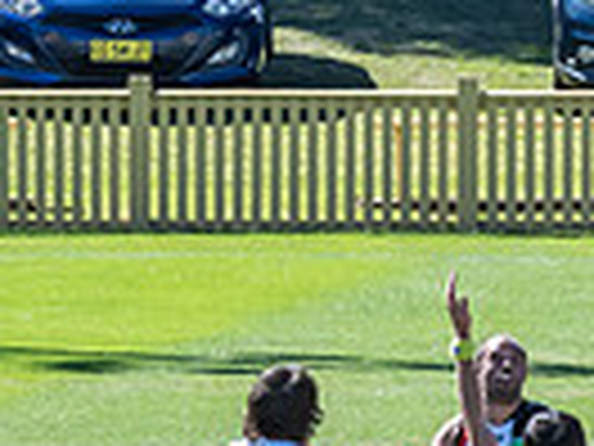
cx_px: 1010
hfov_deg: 1.3
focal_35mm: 1576
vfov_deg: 0.9
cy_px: 624
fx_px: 27044
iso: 800
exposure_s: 1/500
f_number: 14
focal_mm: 210
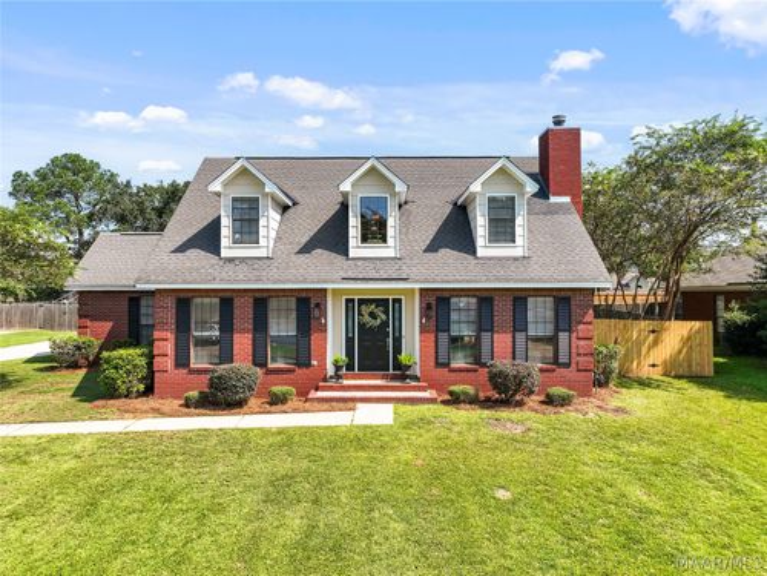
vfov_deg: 56.8
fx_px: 532
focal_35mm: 24
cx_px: 384
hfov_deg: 71.6
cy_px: 288
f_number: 2.8
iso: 110
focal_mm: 12.29
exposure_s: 1/1250
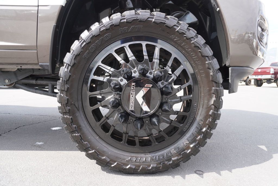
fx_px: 185
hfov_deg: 73.7
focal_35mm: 24
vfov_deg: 53.2
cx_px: 139
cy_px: 93
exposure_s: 1/100
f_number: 5
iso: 100
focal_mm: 16
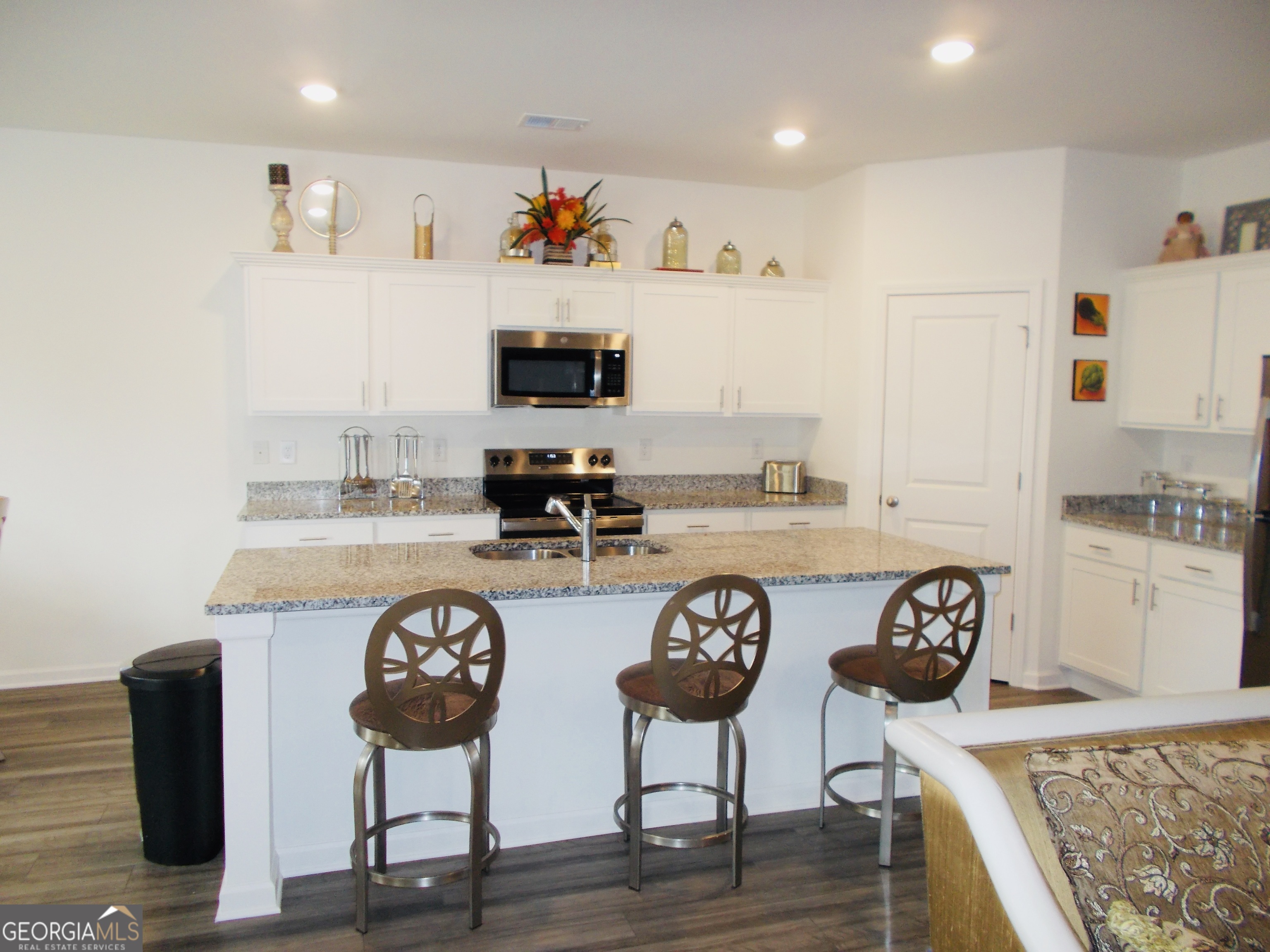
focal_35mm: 26
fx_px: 954
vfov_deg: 53.1
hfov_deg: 67.3
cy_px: 476
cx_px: 635
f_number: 3.2
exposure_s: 1/25
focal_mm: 4.6
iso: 200
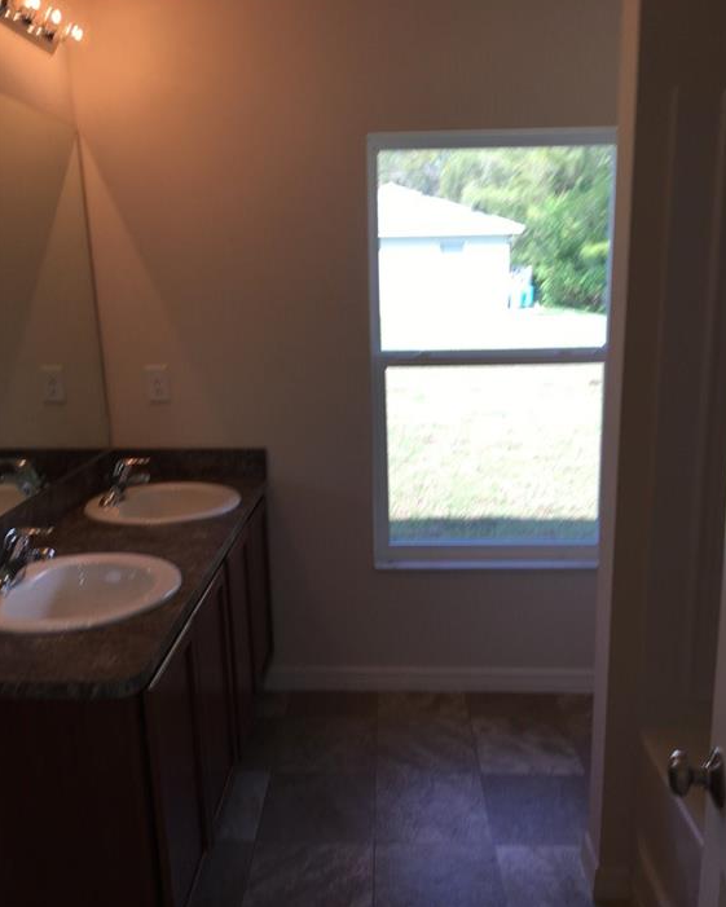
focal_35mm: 31
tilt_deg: -14.7
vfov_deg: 57.1
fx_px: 832
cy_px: 486
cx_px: 368
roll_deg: +0.9
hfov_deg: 47.1
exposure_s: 1/101
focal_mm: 4.15
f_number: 2.2
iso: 25
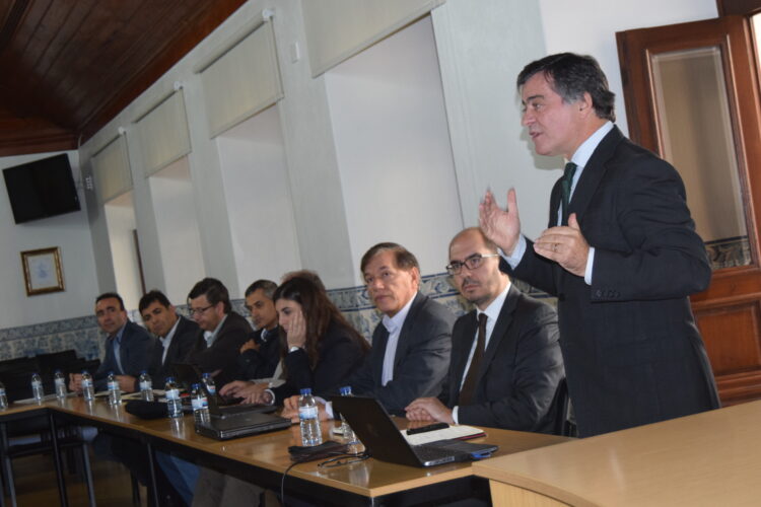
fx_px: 1205
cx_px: 380
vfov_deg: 23.8
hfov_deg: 35.1
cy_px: 254
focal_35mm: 57
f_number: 4.8
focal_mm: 38
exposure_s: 1/60
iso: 2000
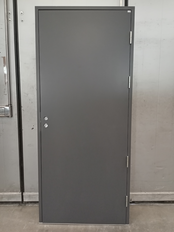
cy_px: 116
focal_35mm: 27
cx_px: 87
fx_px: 181
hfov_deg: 51.4
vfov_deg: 65.3
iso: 1416
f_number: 1.8
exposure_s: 1/20
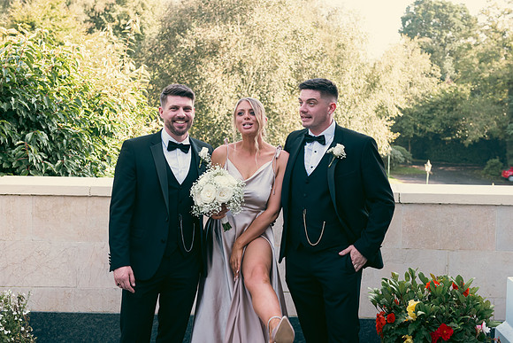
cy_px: 172
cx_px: 256
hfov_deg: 36.2
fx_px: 784
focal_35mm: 55
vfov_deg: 24.6
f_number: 6.3
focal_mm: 55
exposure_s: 1/160
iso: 320
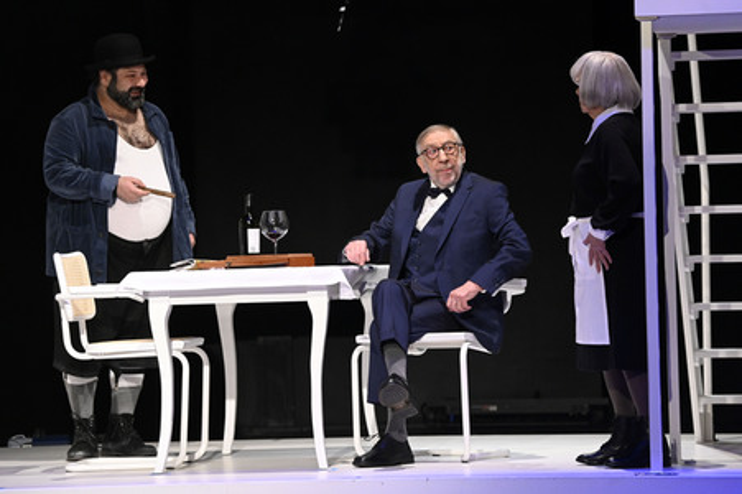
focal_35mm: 130
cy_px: 247
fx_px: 2677
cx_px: 371
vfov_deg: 10.5
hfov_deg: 15.8
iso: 4000
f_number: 5
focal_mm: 130
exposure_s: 1/500
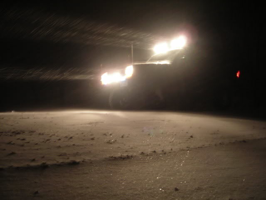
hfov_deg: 49.0
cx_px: 133
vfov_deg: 37.7
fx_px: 292
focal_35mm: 38
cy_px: 100
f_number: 3.2
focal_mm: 6.3
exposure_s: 1/2
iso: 200
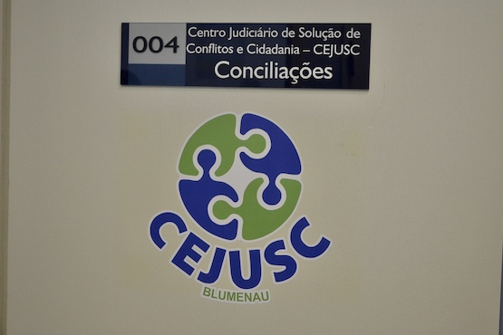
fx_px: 964
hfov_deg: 29.2
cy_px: 168
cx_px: 252
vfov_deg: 19.7
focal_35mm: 69
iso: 1000
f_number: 5.3
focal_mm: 46
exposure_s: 1/60
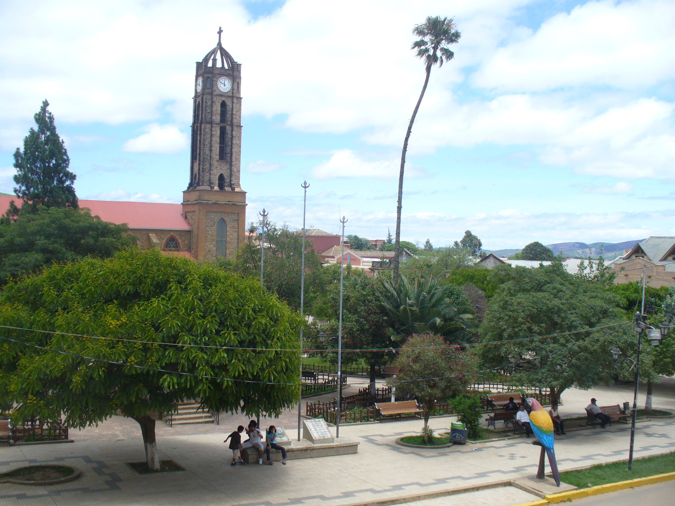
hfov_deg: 50.1
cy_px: 253
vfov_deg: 38.7
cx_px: 338
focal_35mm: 37
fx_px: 721
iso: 80
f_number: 5.6
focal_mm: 6.1
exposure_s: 1/250
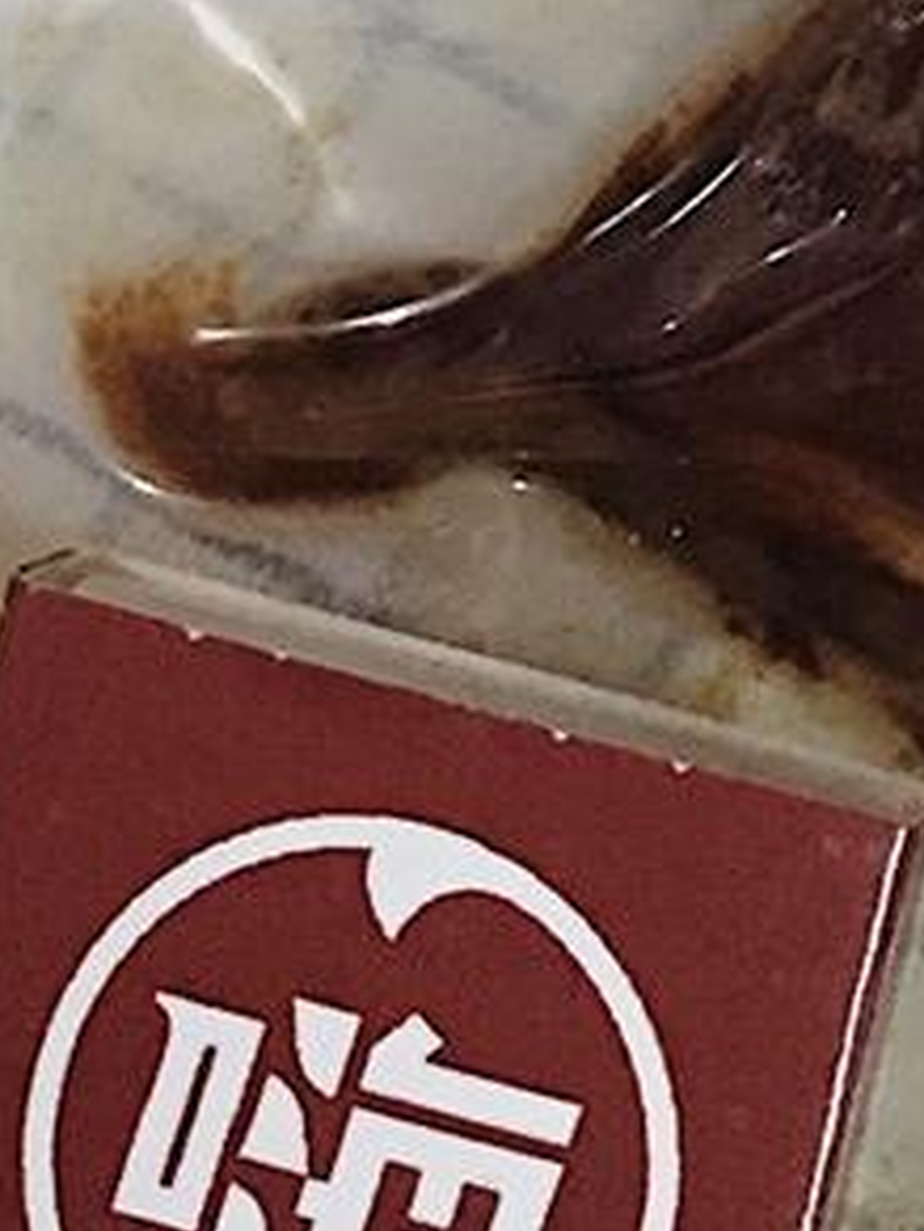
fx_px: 5659
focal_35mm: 159
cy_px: -1189
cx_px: 797
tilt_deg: -74.1
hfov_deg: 9.3
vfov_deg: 11.3
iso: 320
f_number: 2.2
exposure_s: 1/15
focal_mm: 4.15
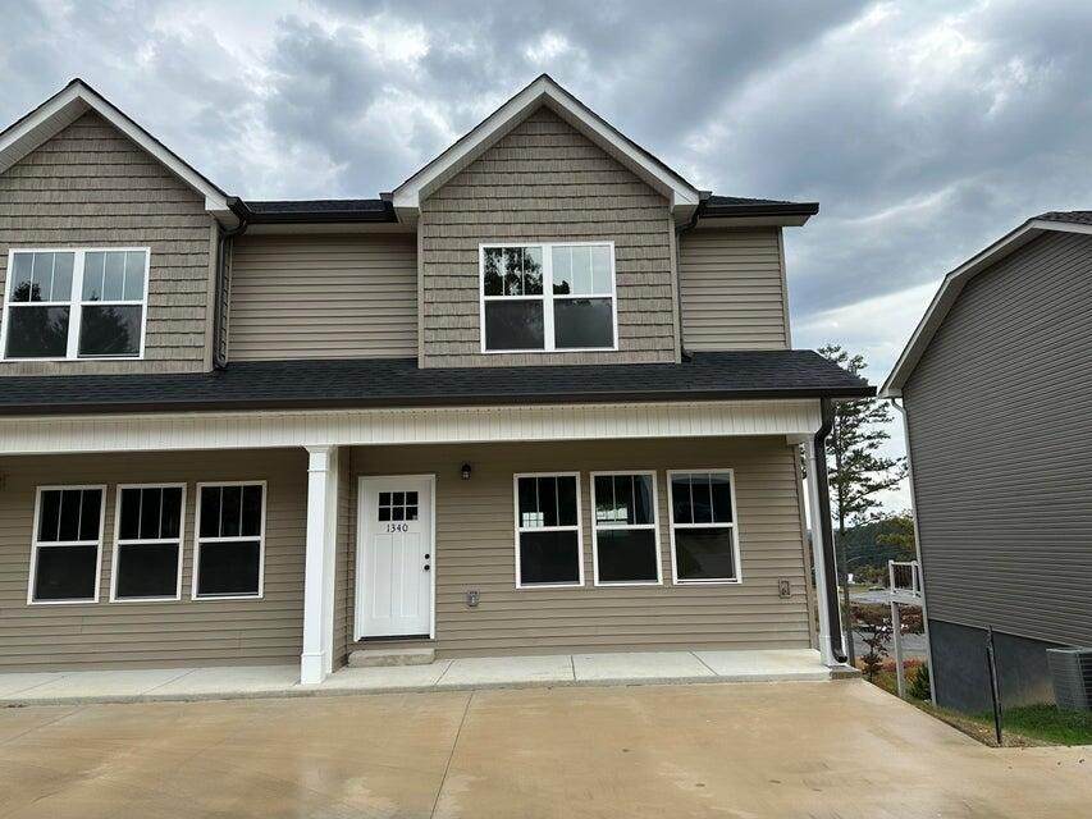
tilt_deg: +9.4
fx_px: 757
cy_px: 410
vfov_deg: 56.8
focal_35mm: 24
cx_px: 546
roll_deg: +1.2
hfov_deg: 71.6
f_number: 1.78
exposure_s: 1/1613
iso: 80
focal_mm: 6.86
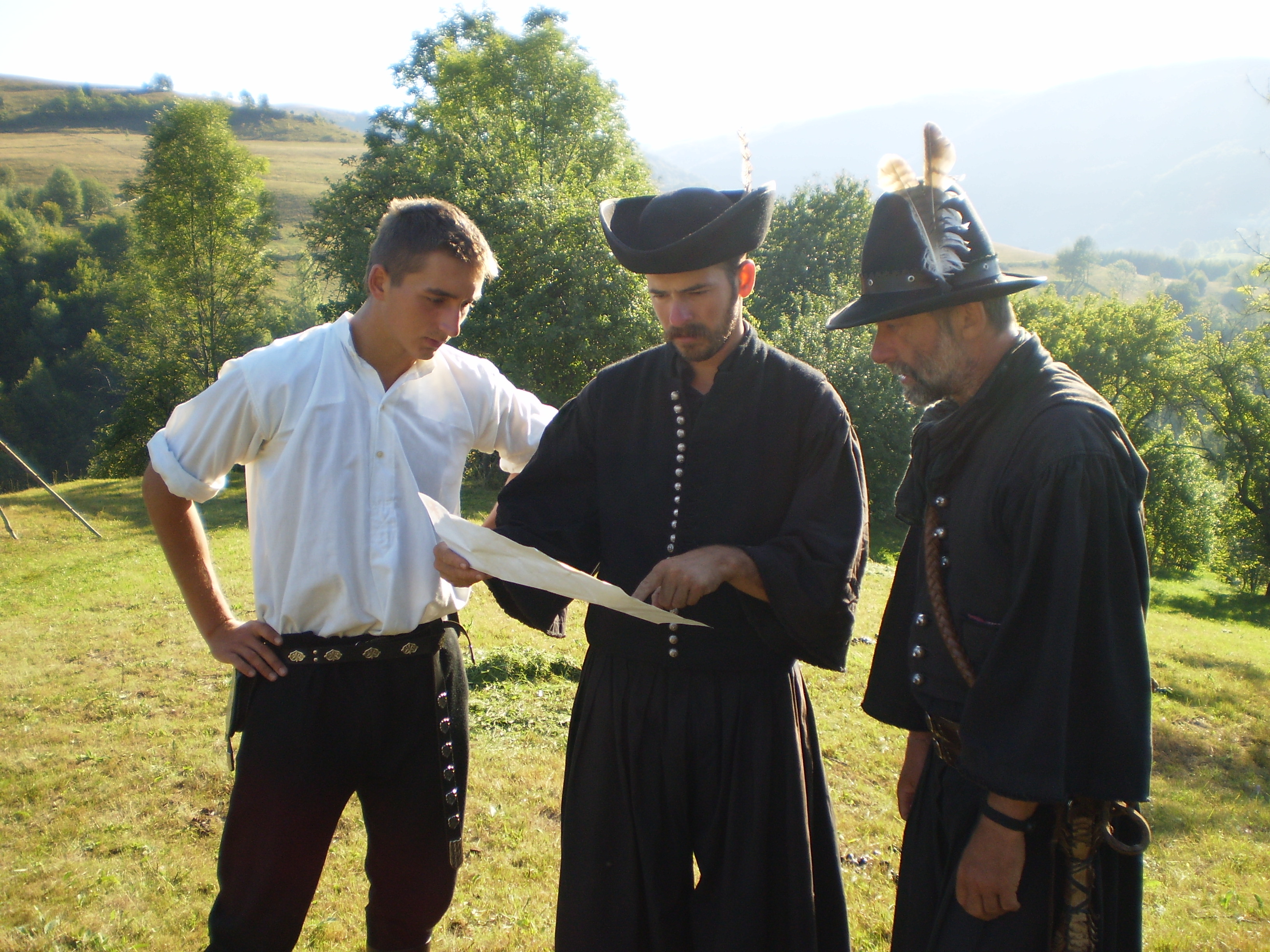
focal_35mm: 36
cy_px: 476
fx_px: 1321
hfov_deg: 51.4
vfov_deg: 39.7
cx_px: 635
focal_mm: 6.3
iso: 64
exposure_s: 1/250
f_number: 3.1
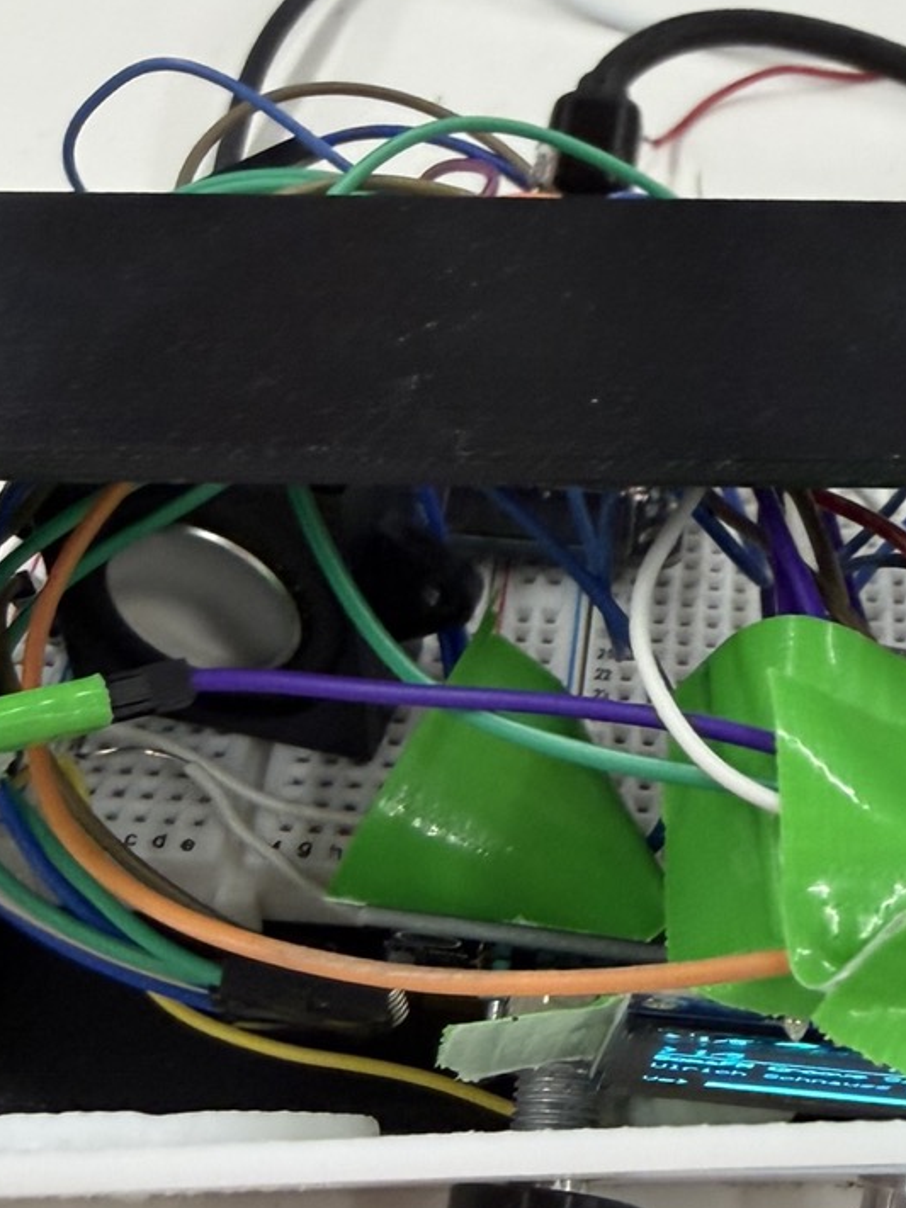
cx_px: 588
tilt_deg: -38.7
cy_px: 742
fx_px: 1885
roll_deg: -0.2
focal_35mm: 54
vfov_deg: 35.4
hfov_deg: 26.9
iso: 200
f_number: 2.2
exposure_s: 1/60
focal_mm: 2.22
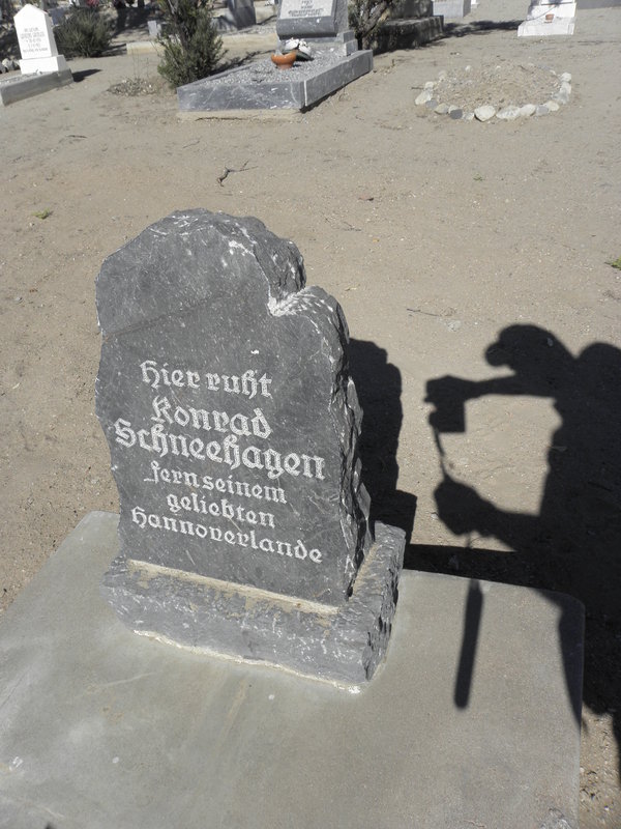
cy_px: 414
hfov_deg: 53.1
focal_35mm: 26
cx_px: 310
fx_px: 622
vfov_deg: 67.3
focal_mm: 4.6
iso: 64
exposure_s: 1/500
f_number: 5.6
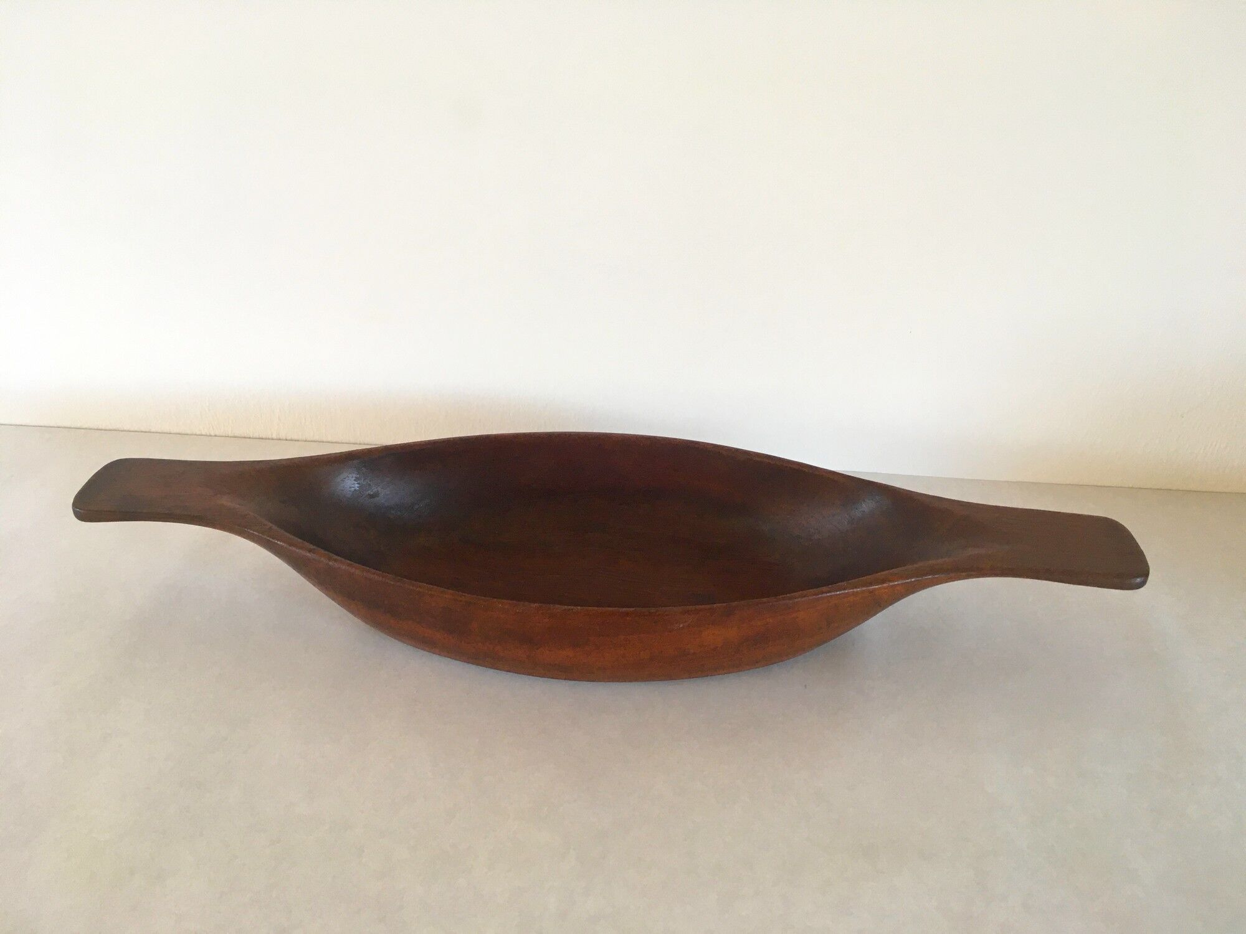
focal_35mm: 29
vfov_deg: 48.2
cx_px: 623
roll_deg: +0.8
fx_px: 1044
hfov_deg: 61.7
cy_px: 467
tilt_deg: -31.6
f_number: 2.2
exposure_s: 1/33
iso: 80
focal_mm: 4.15
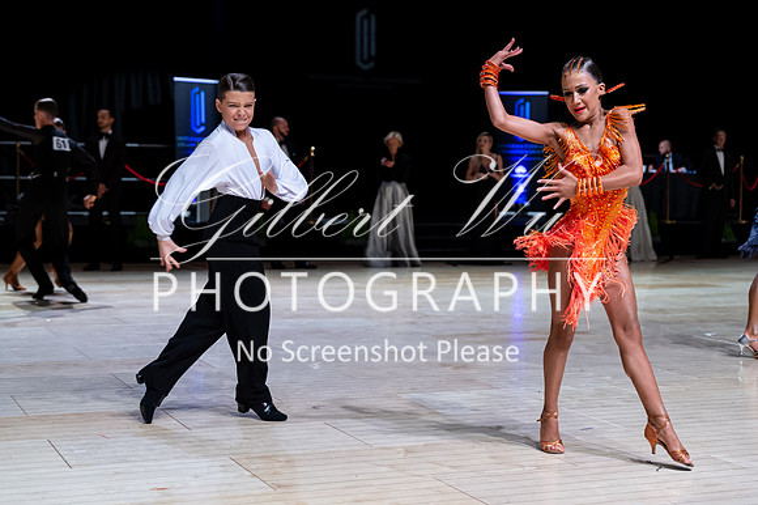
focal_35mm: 62
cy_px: 252
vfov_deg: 21.9
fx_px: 1305
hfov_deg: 32.4
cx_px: 379
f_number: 3.3
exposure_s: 1/400
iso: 3200
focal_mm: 62
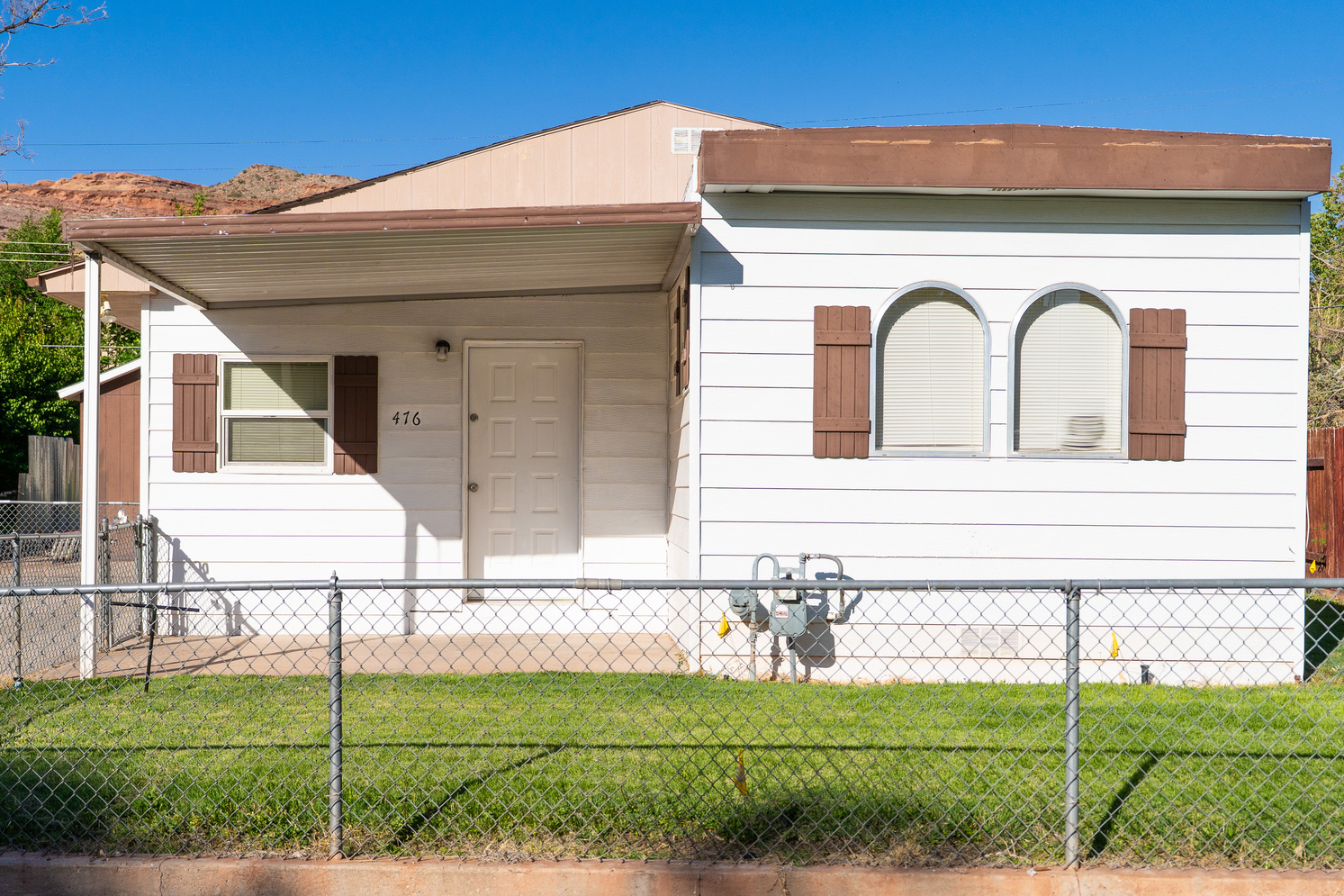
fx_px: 1792
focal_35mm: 48
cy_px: 494
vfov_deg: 28.1
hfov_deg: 41.1
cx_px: 606
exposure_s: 1/3200
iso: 200
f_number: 4
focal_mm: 35
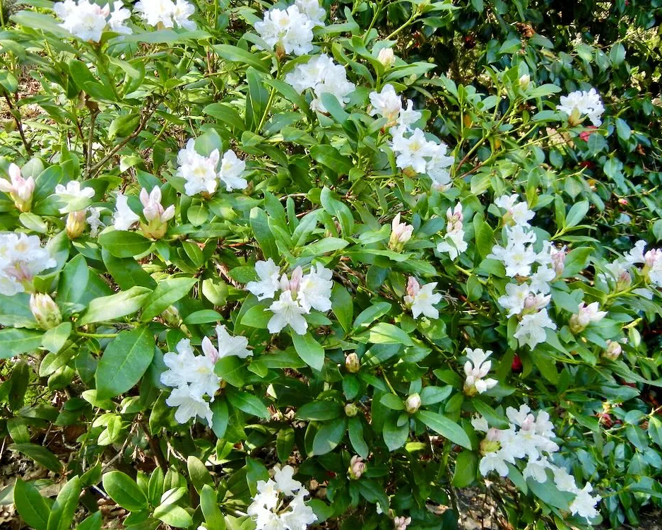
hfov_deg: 55.6
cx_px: 307
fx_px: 627
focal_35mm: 32
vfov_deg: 45.8
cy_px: 260
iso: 160
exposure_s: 1/134
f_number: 3.5
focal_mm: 5.4
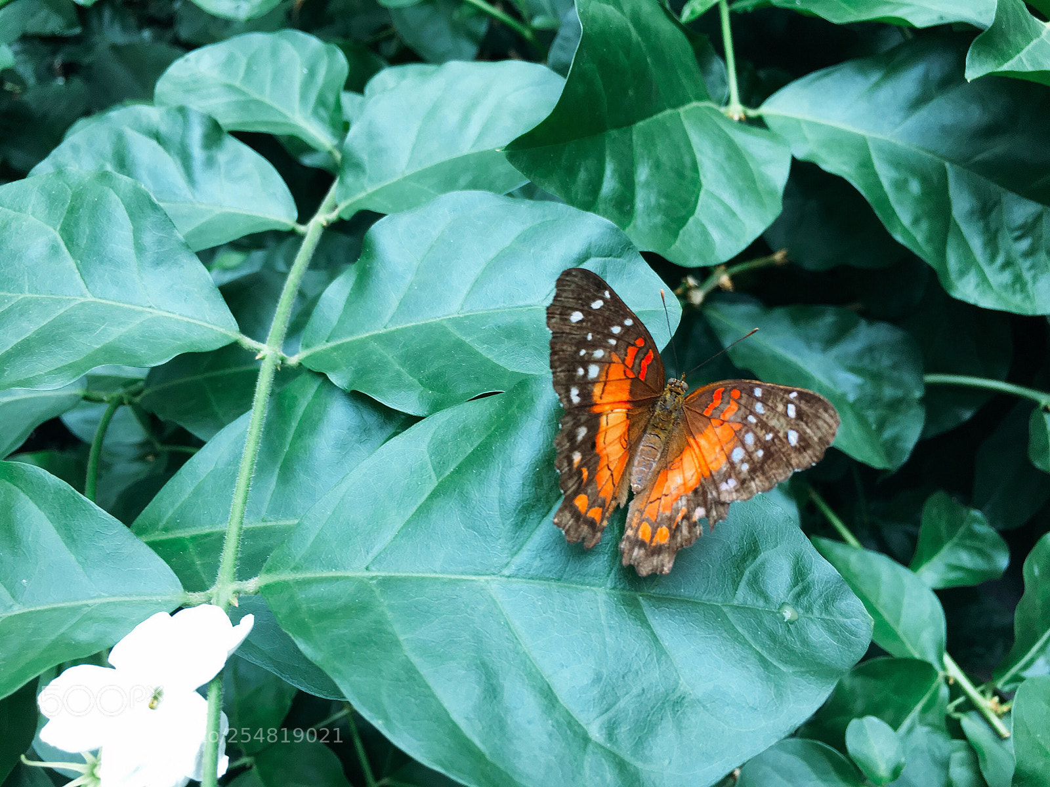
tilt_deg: -50.5
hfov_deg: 61.7
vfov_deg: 48.2
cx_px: 525
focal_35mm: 29
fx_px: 880
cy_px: 394
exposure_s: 1/120
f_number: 2.2
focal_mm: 4.15
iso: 40
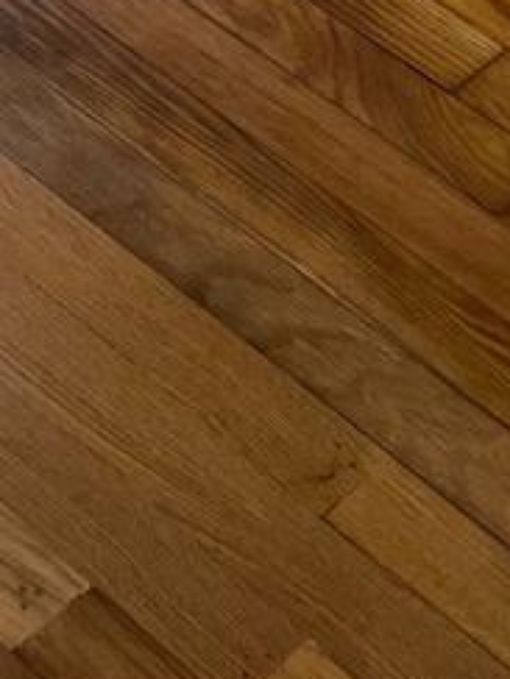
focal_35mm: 164
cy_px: -1372
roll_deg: +0.2
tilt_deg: -18.7
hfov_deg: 9.0
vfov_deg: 9.4
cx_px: 580
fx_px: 3222
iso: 80
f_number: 1.6
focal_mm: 5.1
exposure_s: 1/60
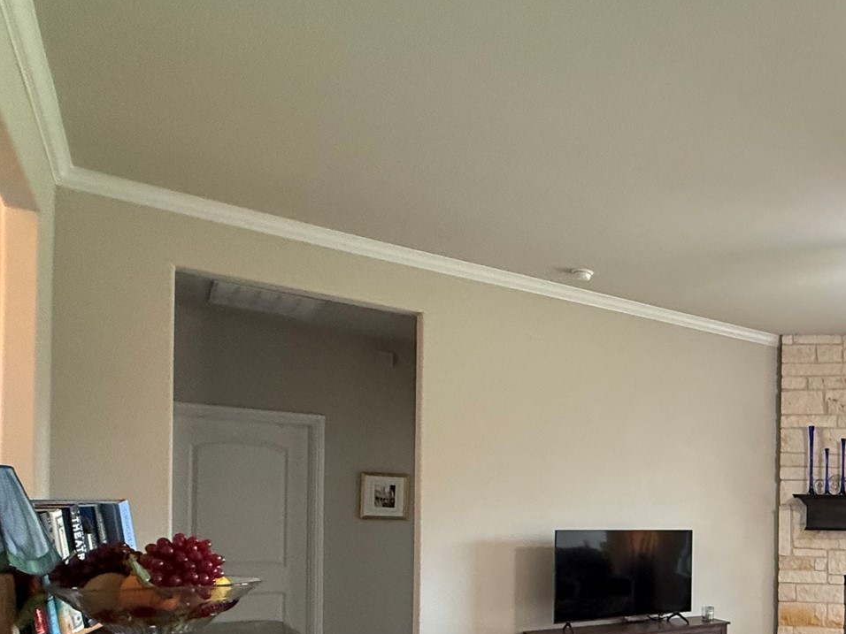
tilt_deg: +0.2
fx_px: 733
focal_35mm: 30
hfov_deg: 51.4
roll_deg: -0.8
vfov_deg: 44.2
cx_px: 792
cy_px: 519
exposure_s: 1/120
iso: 400
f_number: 2.2
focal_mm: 2.22
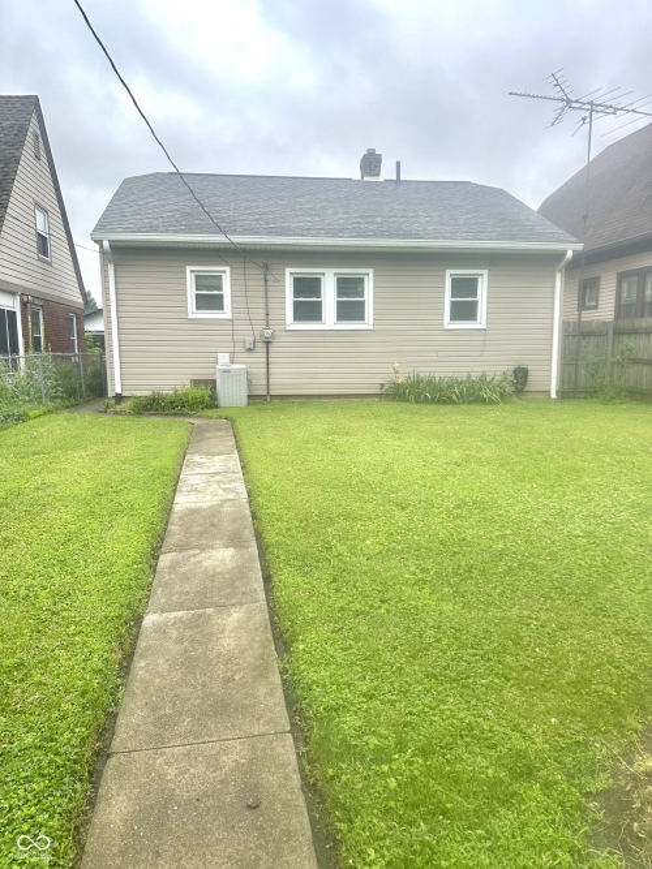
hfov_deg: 56.8
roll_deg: -0.2
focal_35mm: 24
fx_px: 603
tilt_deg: -8.4
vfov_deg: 71.6
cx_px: 326
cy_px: 434
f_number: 1.78
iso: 80
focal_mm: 6.86
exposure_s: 1/1517
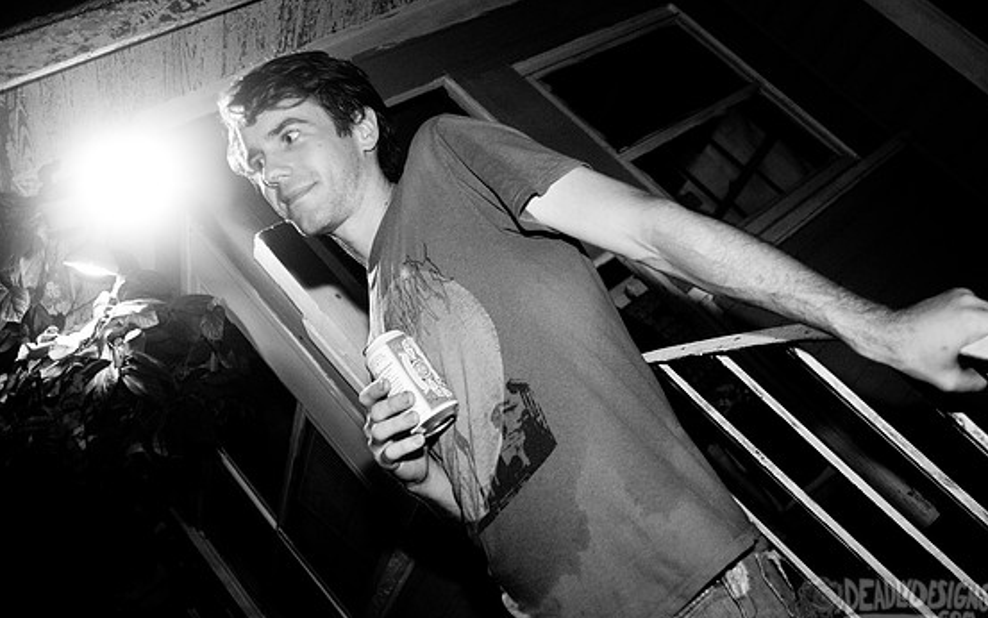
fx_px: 862
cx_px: 490
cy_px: 297
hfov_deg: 59.6
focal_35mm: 32
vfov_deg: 39.5
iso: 1000
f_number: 2.8
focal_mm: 20
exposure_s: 1/60
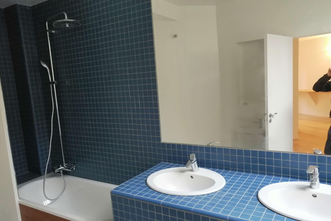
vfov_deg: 44.9
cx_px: 163
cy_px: 119
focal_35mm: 29
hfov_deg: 63.7
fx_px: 267
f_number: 1.8
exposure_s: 1/25
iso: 400
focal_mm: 3.88
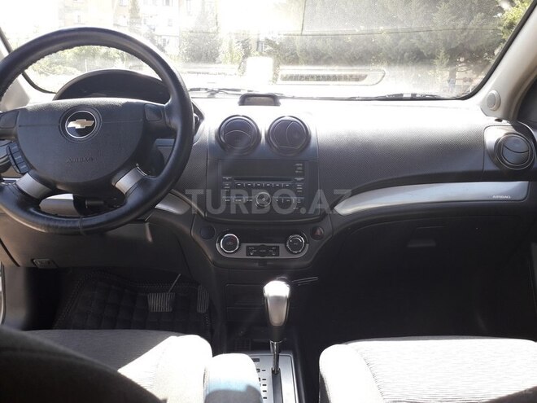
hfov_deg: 65.3
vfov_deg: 51.4
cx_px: 268
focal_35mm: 27
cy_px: 202
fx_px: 419
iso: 50
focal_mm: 3.6
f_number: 1.9
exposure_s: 1/100
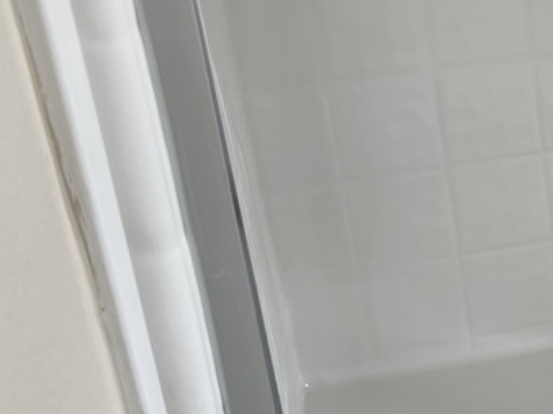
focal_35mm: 77
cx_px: 782
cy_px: 265
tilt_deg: -22.1
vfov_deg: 19.1
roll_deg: +1.3
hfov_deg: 21.9
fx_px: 1229
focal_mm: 5.7
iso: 32
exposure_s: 1/121
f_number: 1.5
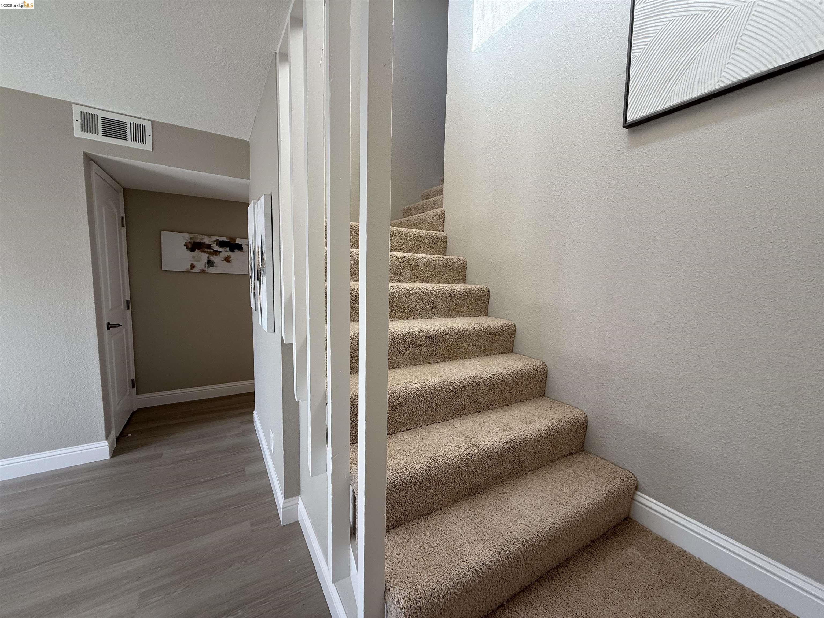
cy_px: 309
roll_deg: -1.5
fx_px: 333
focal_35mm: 14
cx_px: 412
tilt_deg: -5.6
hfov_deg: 102.1
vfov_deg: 85.7
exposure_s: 1/99
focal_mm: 2.22
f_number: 2.2
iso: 64
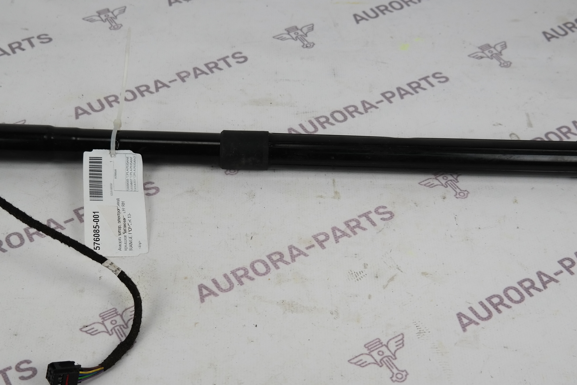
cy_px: 174
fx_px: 914
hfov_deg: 35.0
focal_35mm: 57
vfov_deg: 23.8
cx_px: 267
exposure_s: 1/100
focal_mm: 25
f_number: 4
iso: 200
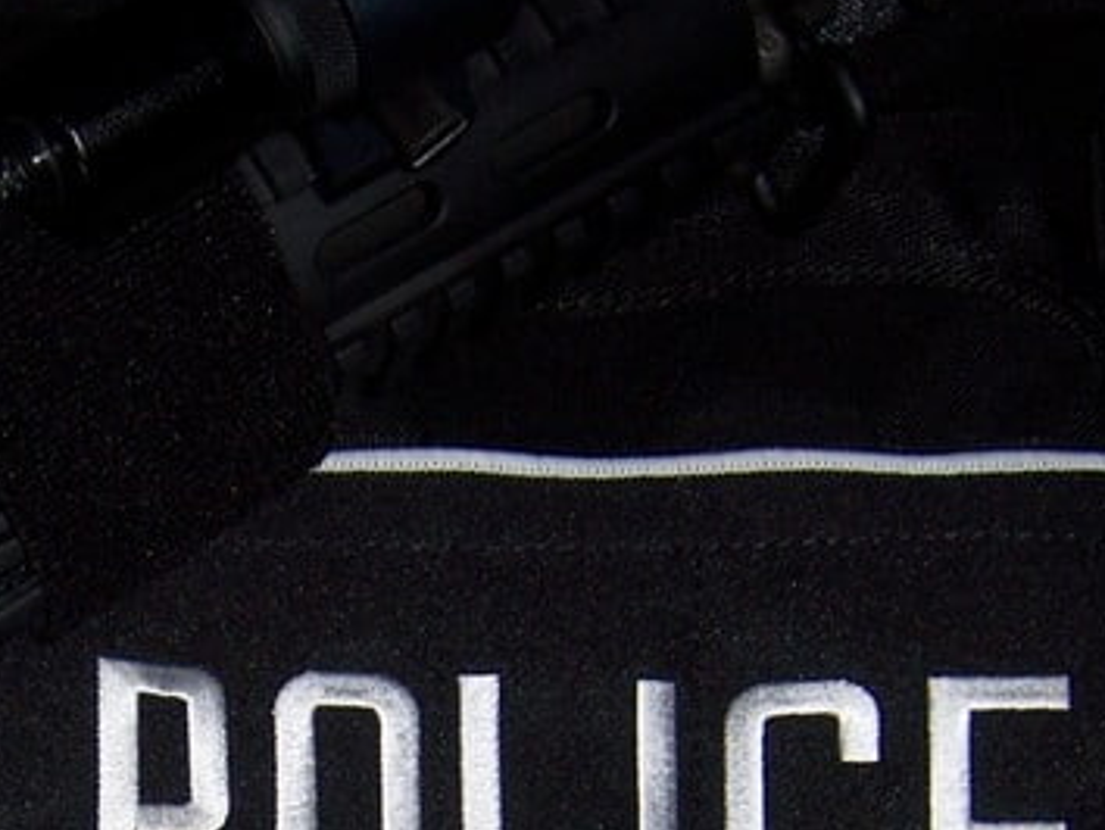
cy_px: 1111
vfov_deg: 13.7
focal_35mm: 104
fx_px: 3322
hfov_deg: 18.7
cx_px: 175
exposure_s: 1/60
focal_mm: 6.2
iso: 80
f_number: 2.8
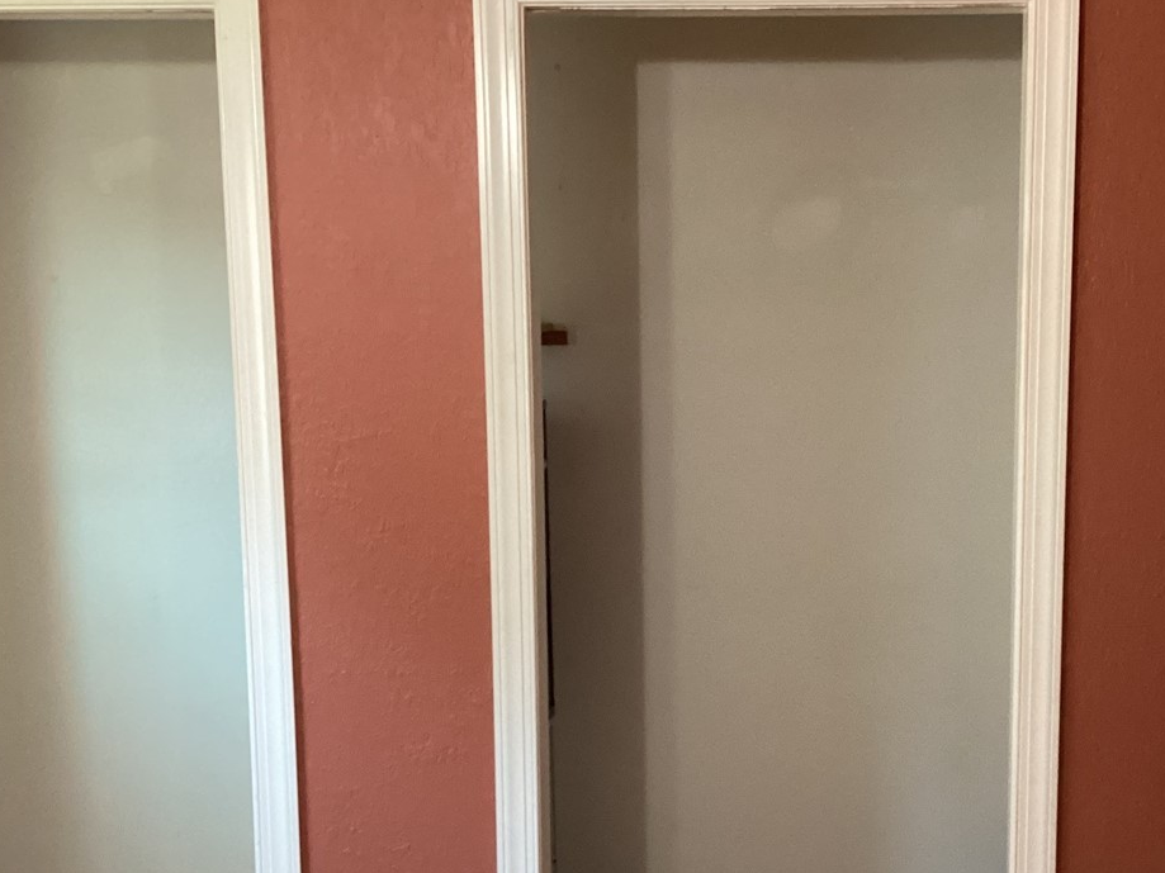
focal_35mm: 54
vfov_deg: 26.7
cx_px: 756
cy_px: 632
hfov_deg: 35.3
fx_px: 1817
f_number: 2.4
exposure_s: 1/30
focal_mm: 3.3
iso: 400
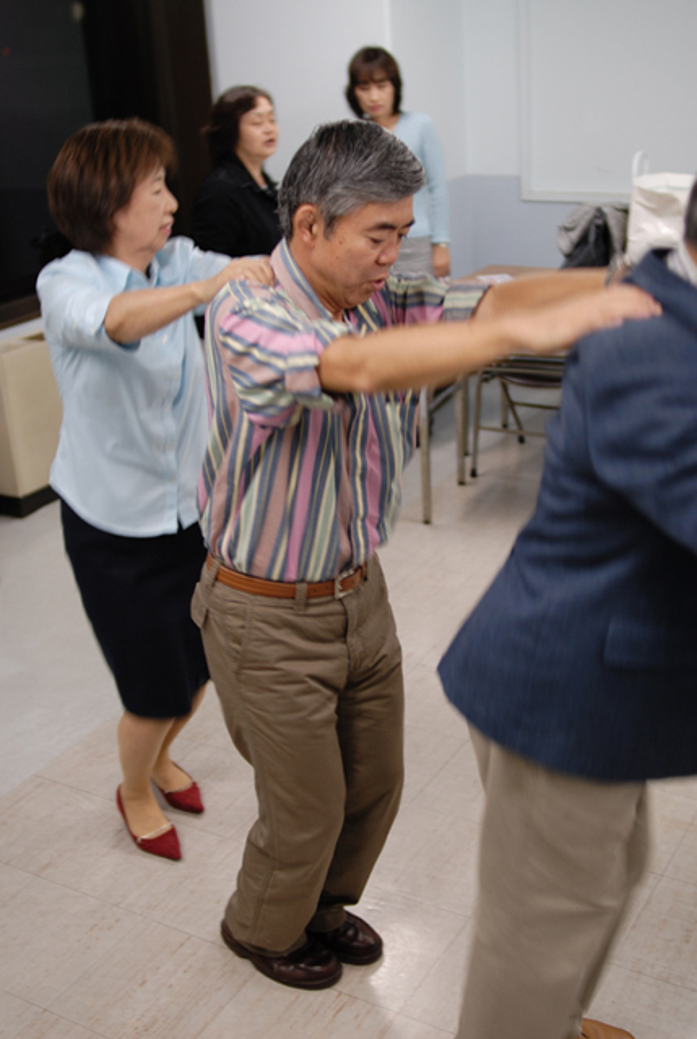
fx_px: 1215
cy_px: 520
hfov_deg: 32.0
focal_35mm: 42
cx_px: 348
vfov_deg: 46.3
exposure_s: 1/60
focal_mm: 28
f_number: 2
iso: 160
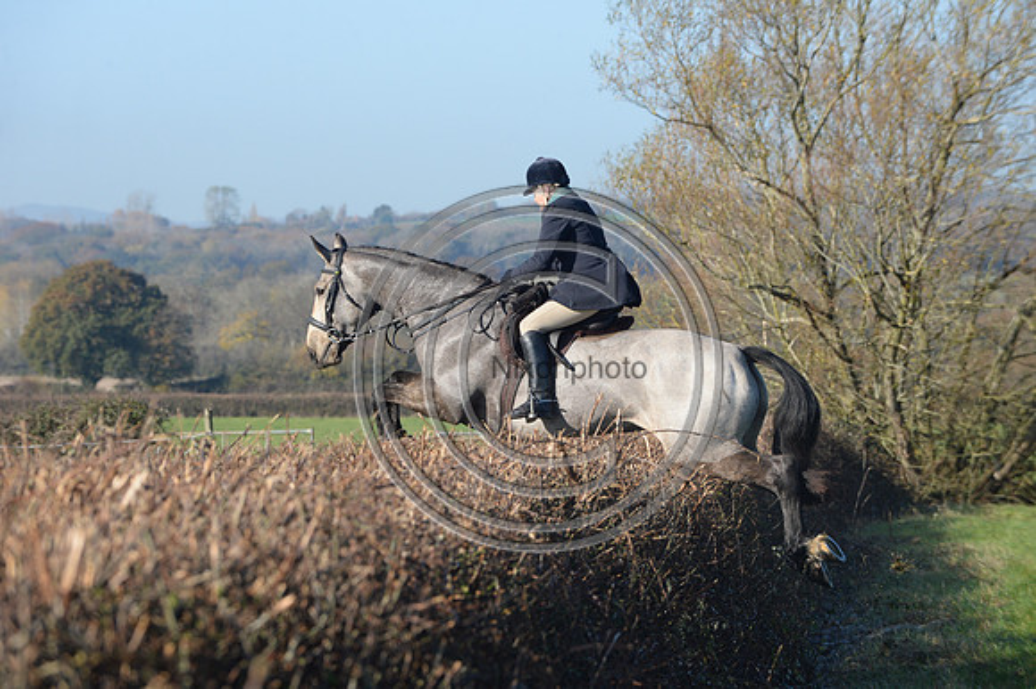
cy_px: 344
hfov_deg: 10.3
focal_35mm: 200
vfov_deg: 6.9
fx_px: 5752
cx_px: 518
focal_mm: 200
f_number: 7.1
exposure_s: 1/1250
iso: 1000
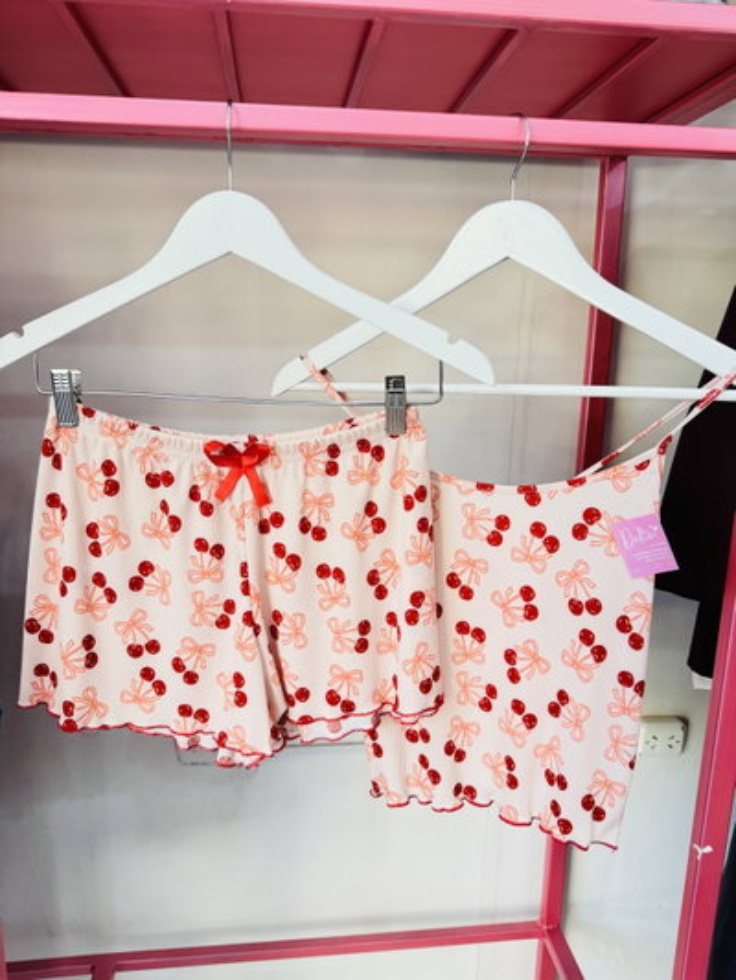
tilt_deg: -12.2
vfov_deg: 71.6
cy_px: 490
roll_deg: -1.1
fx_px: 680
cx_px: 368
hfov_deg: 56.8
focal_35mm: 24
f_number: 1.78
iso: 125
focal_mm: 6.76
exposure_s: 1/100
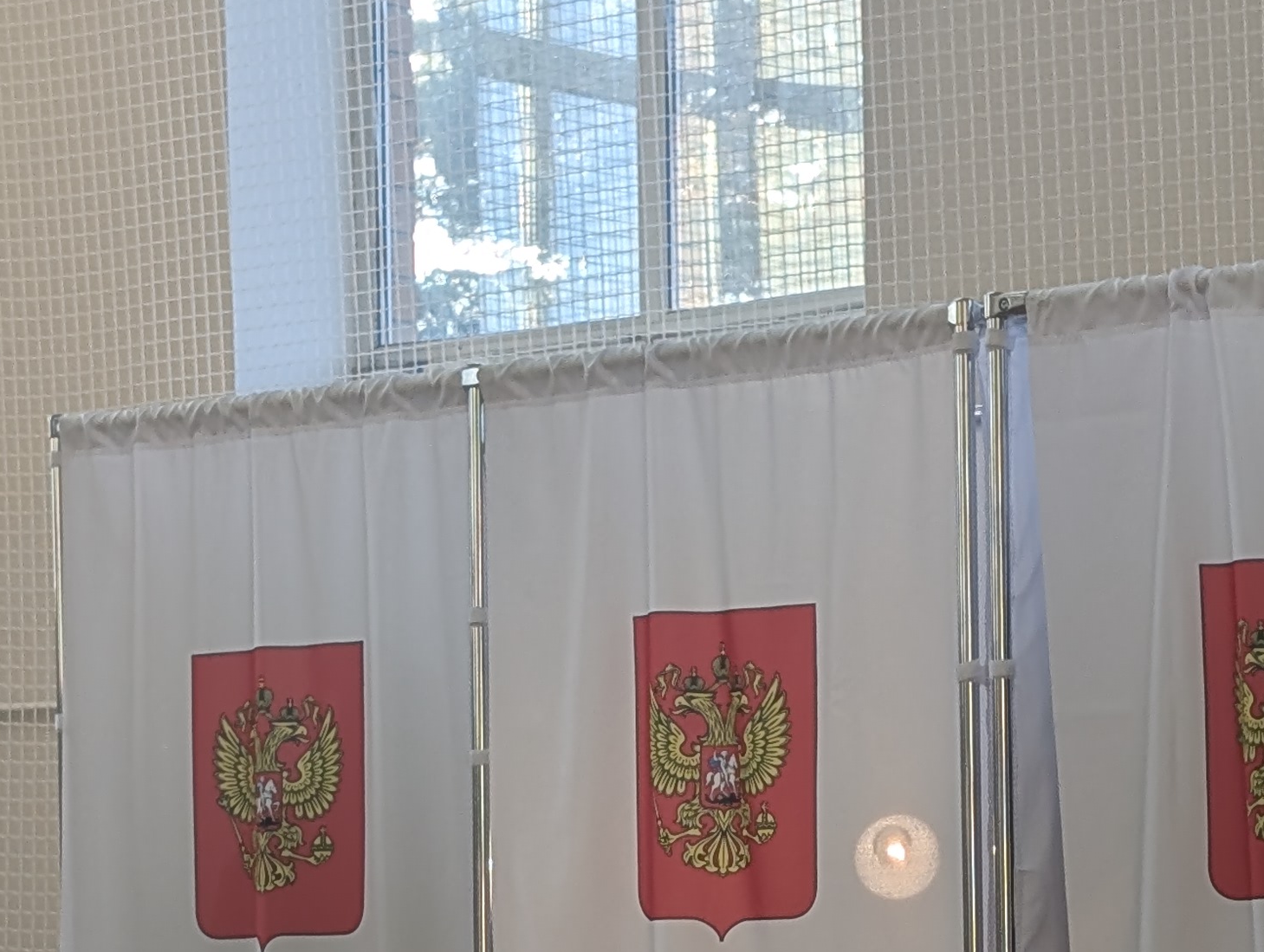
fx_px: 5010
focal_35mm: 137
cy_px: 1156
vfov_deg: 10.7
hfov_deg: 14.4
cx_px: 753
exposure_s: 1/100
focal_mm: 6.9
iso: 22
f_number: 1.68
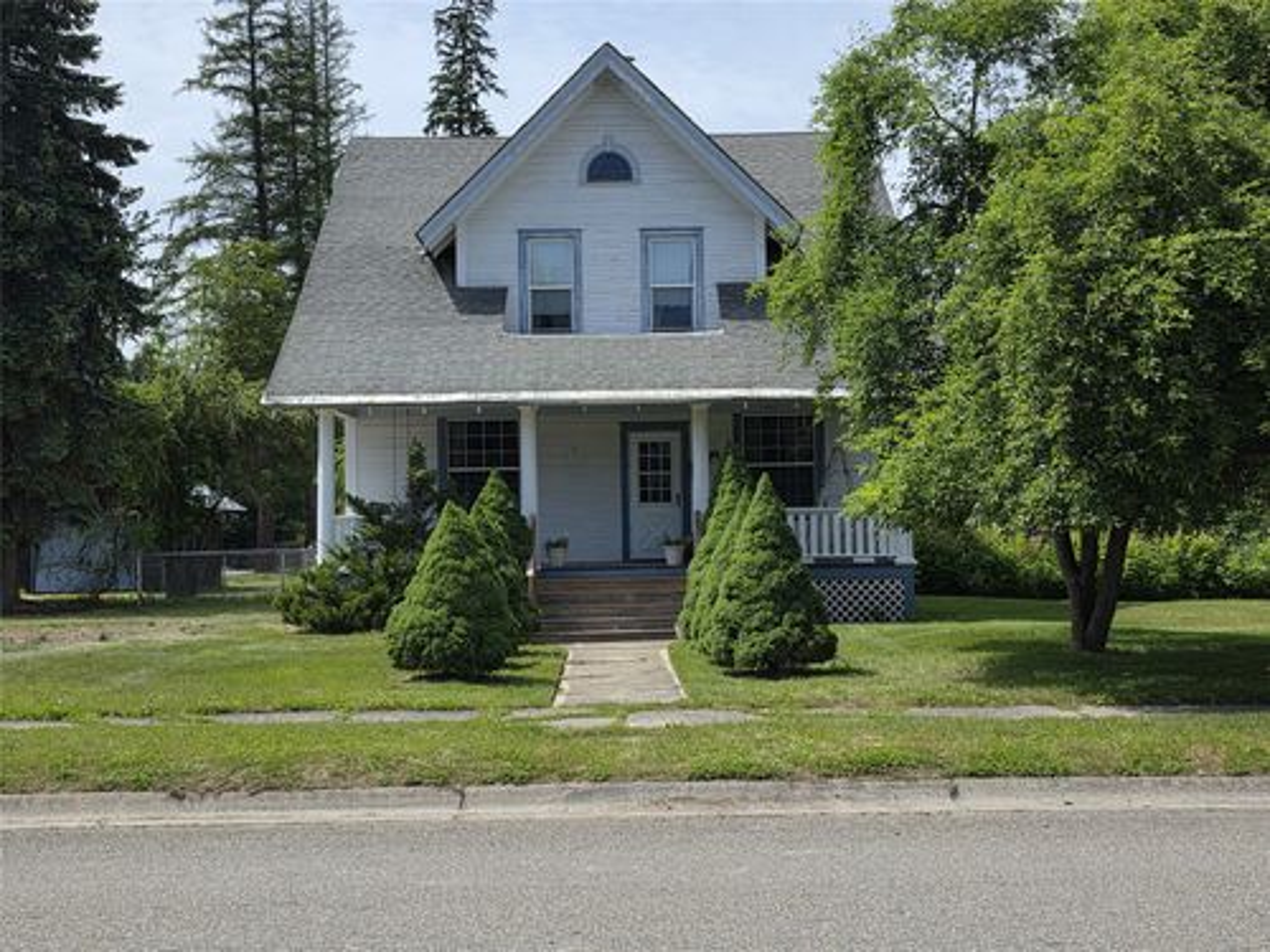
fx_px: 1541
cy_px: 476
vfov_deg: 34.3
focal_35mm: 42
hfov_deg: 44.8
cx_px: 635
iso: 40
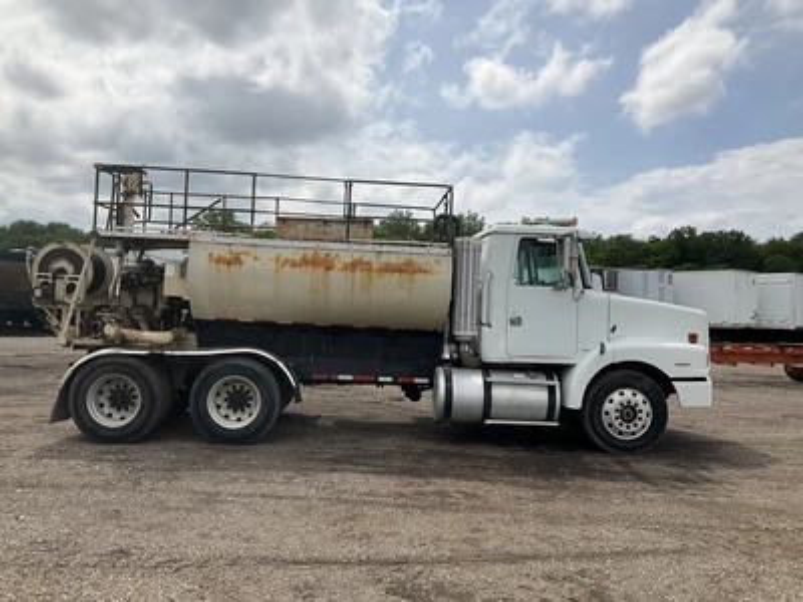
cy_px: 301
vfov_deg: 48.2
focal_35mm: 29
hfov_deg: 61.7
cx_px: 402
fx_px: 673
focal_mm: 3
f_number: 1.8
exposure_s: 1/3322
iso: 25
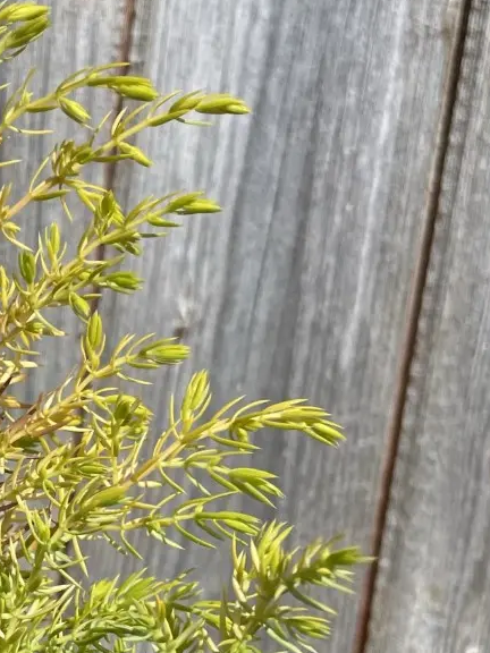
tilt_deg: -9.9
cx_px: -93
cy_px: 414
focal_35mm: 65
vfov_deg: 29.7
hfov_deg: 21.1
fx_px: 1227
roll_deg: -4.7
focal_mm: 4.2
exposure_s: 1/5051
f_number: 1.6
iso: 32
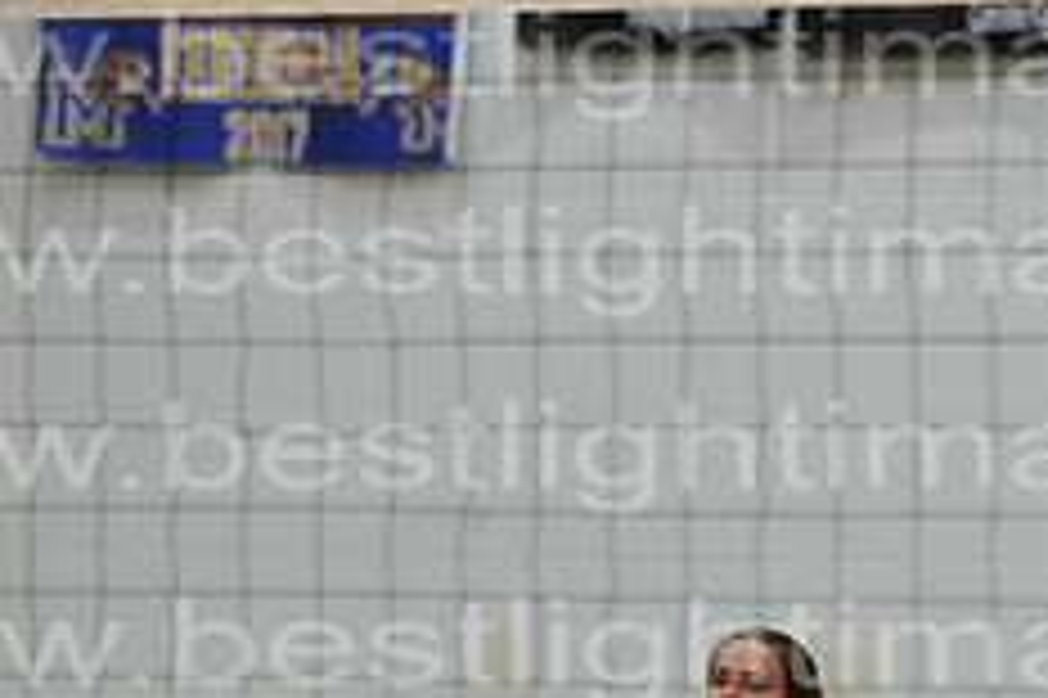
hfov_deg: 5.9
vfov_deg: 3.9
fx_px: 10152
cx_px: 765
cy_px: 752
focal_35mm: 349
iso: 8000
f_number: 3.2
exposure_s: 1/800
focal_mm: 140
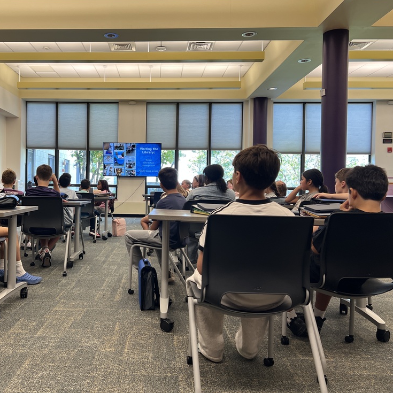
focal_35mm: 32
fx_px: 411
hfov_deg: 50.2
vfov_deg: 51.1
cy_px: 192
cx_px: 130
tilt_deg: -1.7
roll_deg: -1.2
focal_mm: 5.7
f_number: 1.5
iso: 125
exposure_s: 1/120
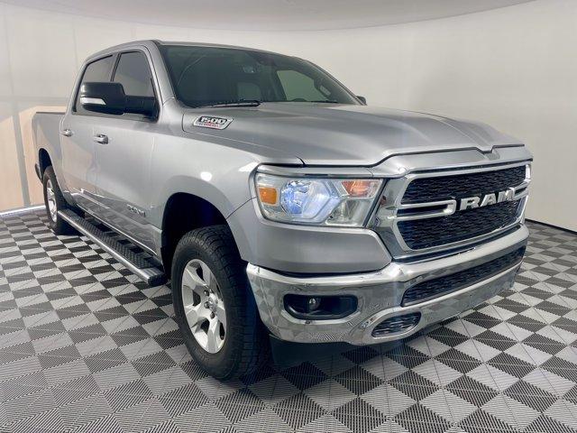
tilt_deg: -12.4
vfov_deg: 53.1
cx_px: 288
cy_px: 216
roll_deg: -0.4
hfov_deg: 67.3
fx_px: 433
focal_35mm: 26
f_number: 1.6
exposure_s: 1/221
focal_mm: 4.2
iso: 32
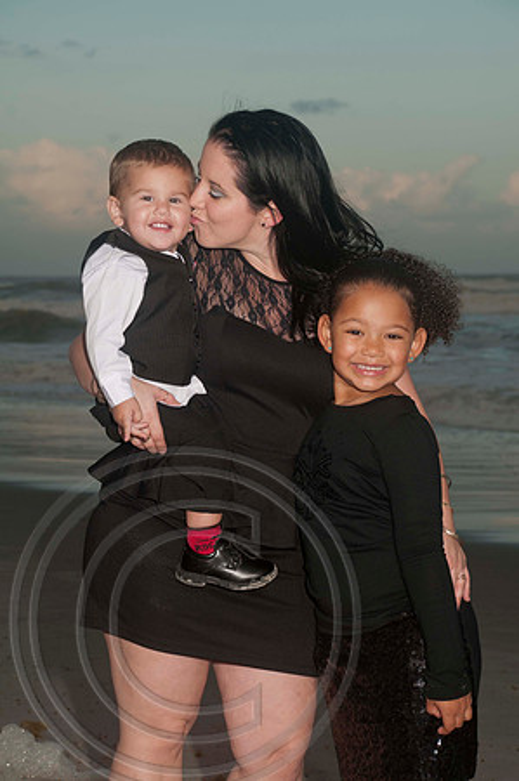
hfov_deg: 13.8
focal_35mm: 99
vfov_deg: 20.6
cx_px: 260
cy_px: 390
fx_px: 2146
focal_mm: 66
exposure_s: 1/160
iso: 100
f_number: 6.3
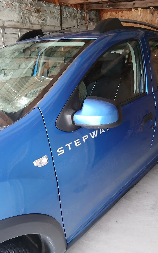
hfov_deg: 44.5
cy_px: 125
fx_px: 193
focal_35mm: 28
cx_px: 71
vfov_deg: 66.5
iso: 200
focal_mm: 3.98
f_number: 1.8
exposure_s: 1/40.2
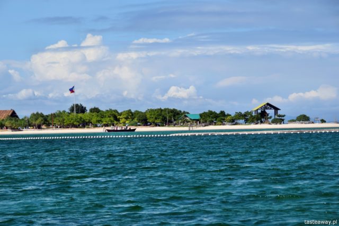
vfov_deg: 7.6
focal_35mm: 180
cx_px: 170
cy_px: 113
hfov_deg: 11.4
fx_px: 1695
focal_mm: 120
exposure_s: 1/500
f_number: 11
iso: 200
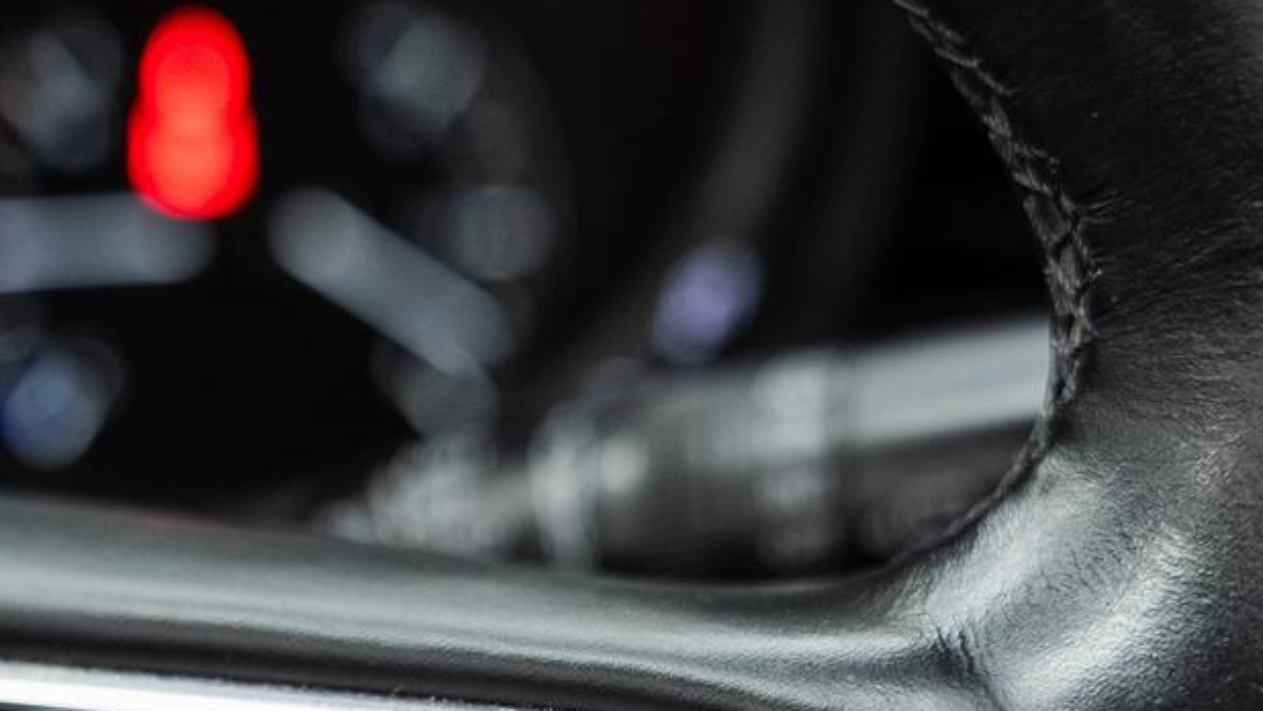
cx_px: 378
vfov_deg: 14.1
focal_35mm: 82
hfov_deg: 25.7
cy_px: 958
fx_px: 2747
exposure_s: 1/40
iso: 1000
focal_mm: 33.6
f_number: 3.5
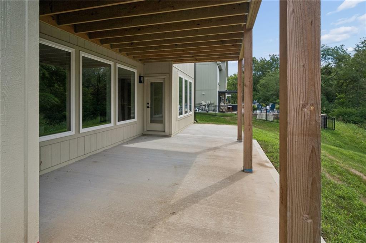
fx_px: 173
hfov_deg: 93.3
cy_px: 122
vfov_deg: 70.3
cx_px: 183
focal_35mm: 17
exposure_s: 1/3200
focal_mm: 17
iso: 640
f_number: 6.3
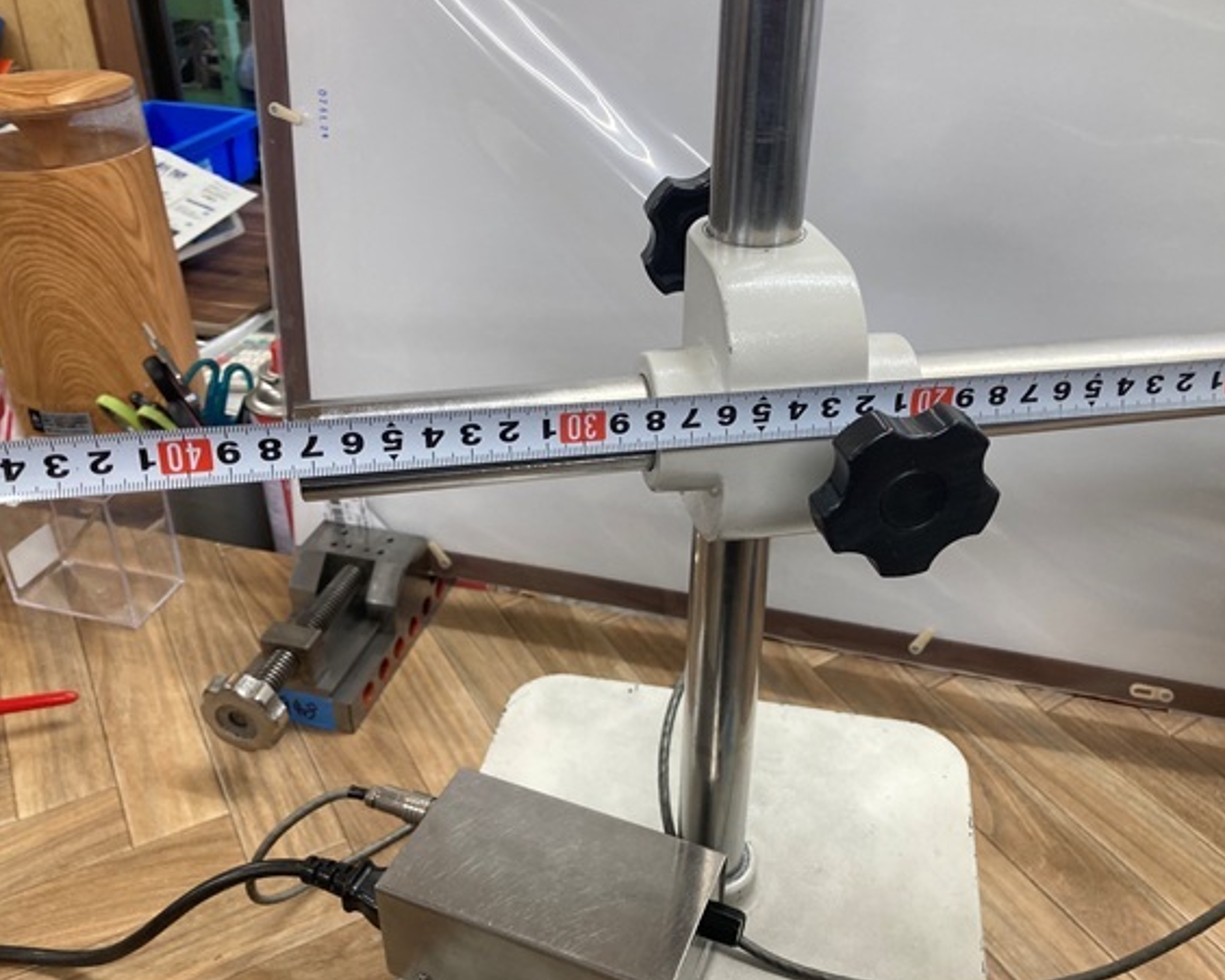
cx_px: 636
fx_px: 1124
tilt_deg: -31.8
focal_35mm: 31
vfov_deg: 47.1
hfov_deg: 57.2
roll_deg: -0.7
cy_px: 474
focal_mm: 3.99
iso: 64
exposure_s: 1/60
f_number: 1.8
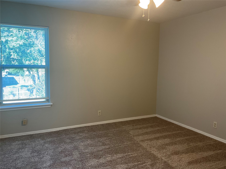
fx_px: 189
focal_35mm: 29
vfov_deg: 48.2
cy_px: 84
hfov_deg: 61.7
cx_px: 113
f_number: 1.8
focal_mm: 3
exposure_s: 1/60
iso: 64
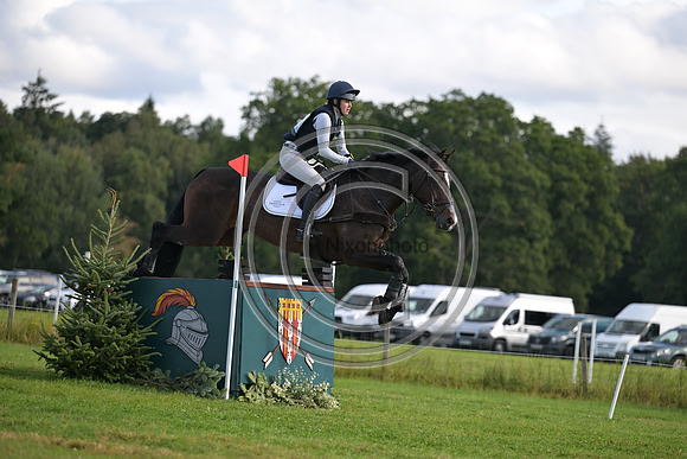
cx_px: 344
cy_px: 230
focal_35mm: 175
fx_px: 3340
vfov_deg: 7.9
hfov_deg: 11.7
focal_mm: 175
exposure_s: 1/1250
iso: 250
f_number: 3.5
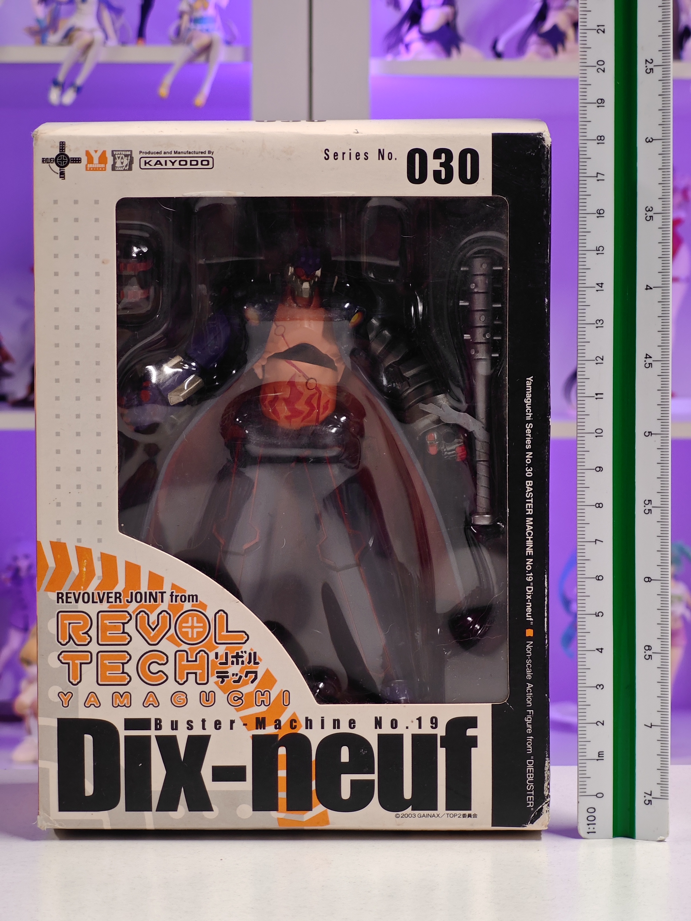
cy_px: 460
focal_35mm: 80
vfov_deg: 24.4
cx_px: 346
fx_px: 2129
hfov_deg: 18.4
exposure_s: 1/16.1
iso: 400
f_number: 2.4
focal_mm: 7.48
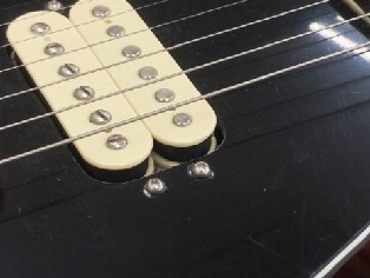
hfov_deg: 23.1
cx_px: 308
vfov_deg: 17.8
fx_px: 888
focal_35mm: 83
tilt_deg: -46.8
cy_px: 140
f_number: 2.2
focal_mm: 4.15
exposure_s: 1/40
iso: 40
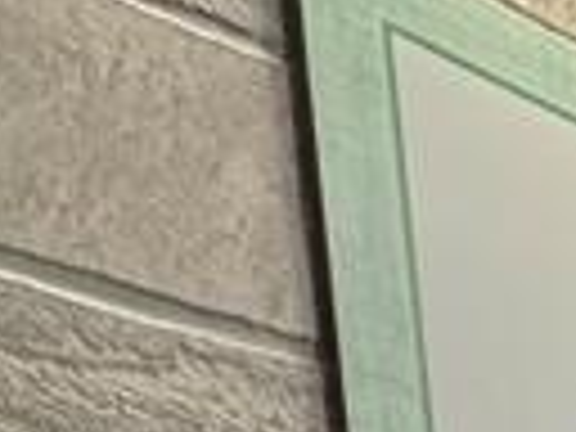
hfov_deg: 11.7
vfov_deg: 10.0
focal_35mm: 112
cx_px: 1620
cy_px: 1278
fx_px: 1864
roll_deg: +1.5
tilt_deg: -9.9
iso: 320
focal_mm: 2.22
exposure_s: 1/60
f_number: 2.2
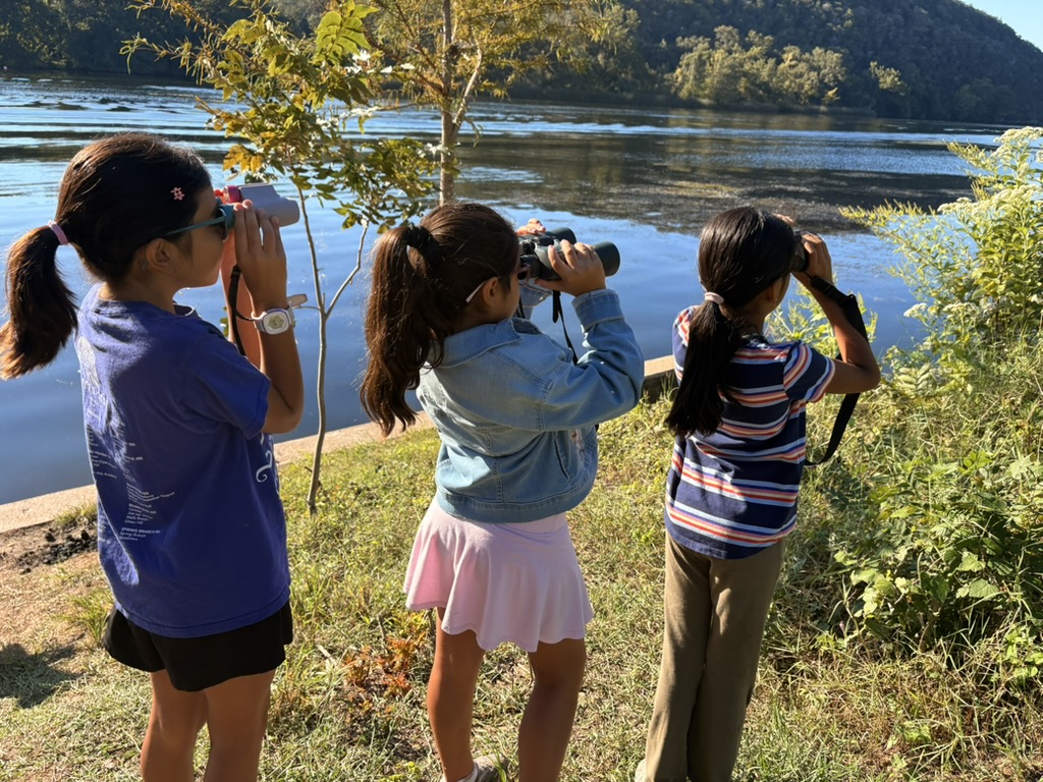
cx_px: 522
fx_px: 783
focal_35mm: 26
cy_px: 391
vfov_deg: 53.1
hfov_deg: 67.3
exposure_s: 1/1217
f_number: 1.6
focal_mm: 5.96
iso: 50
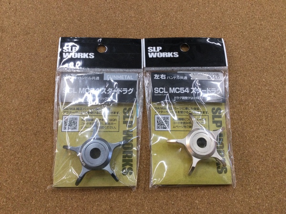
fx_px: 256
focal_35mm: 31
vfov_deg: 45.4
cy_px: 107
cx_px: 143
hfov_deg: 58.4
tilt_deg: -75.4
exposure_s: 1/30
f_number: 2.4
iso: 32
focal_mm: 3.3
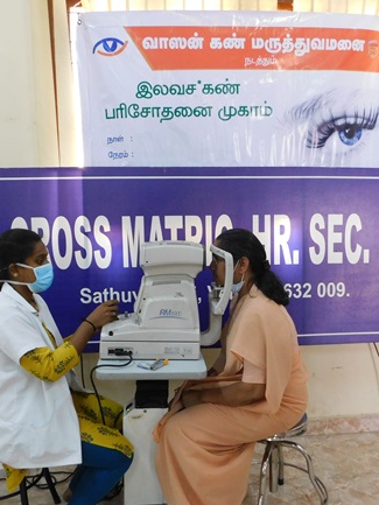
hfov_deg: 41.7
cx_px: 212
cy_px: 279
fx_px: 496
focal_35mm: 34
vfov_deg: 53.8
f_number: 3
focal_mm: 4
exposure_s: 1/25
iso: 400
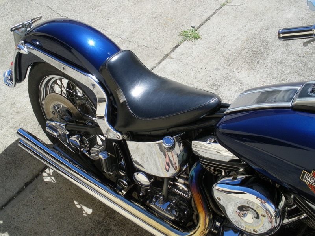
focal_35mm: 36
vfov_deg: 39.7
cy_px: 118
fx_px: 328
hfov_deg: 51.4
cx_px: 158
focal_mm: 6.3
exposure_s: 1/200
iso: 64
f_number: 5.4
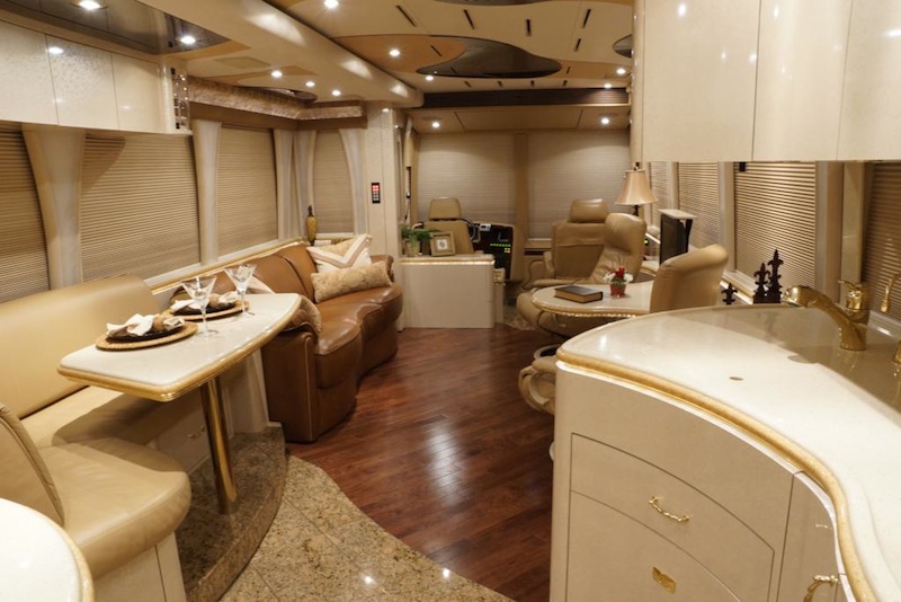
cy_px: 301
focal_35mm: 24
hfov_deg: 73.7
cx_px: 450
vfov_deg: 53.2
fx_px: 601
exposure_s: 1/1.6
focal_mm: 16
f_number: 11
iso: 800
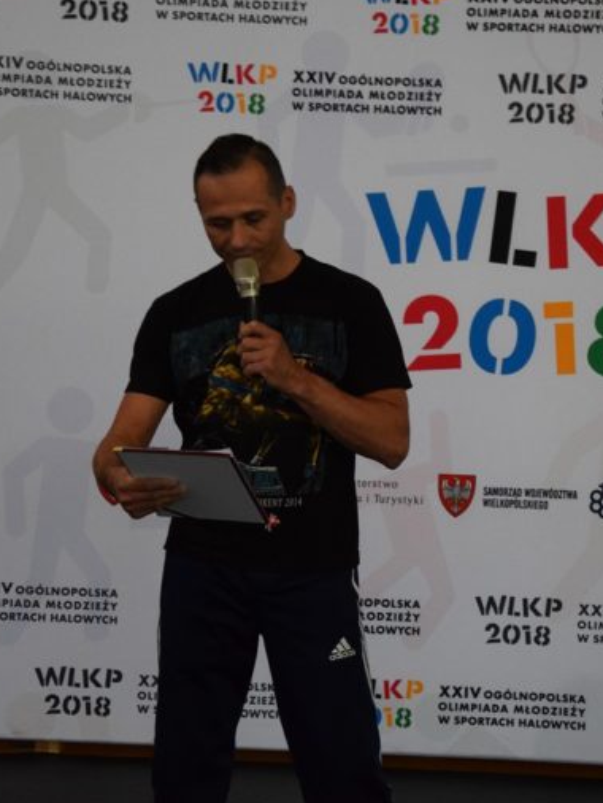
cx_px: 459
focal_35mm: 105
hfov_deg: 14.1
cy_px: 402
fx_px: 2437
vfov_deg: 18.7
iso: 3200
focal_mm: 48
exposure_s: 1/250
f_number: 4.8
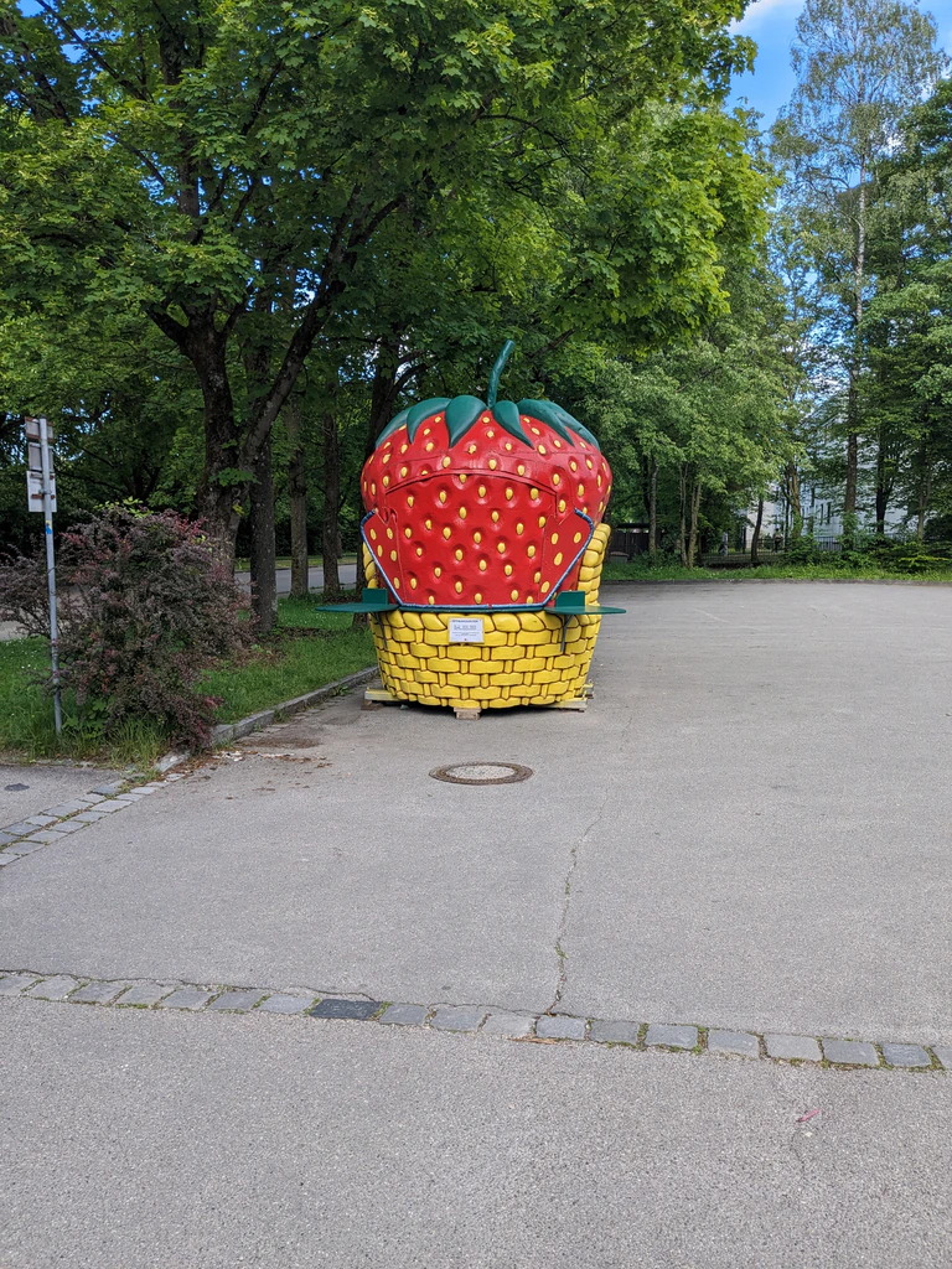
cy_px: 634
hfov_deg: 51.4
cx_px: 476
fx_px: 990
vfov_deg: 65.3
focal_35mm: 27
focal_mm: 4.38
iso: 41
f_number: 1.73
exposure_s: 1/668
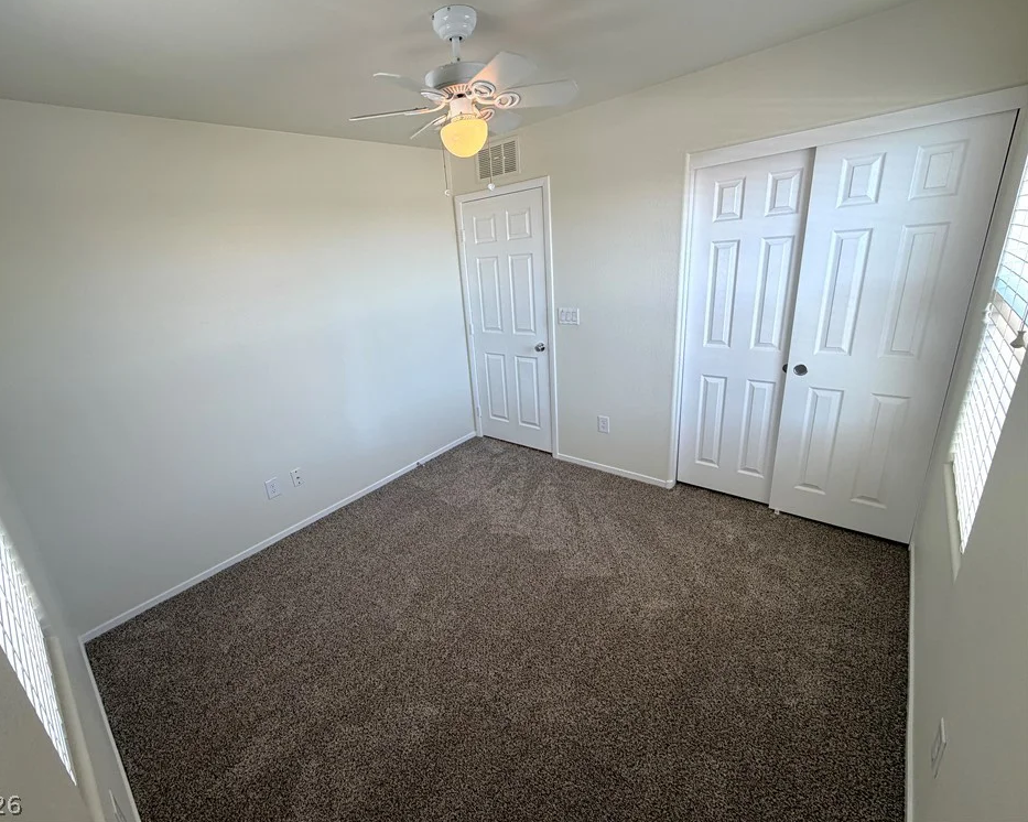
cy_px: 400
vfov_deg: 84.0
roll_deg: +6.5
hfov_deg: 96.5
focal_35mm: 15
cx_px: 465
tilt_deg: -19.0
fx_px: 456
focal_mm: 2.22
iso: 80
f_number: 2.2
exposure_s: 1/120
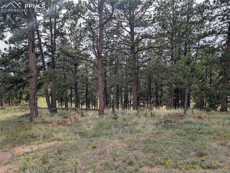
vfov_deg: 56.9
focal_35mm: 24
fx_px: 160
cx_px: 115
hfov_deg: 71.5
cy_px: 86
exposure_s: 1/775
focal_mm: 6.9
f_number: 1.68
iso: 20
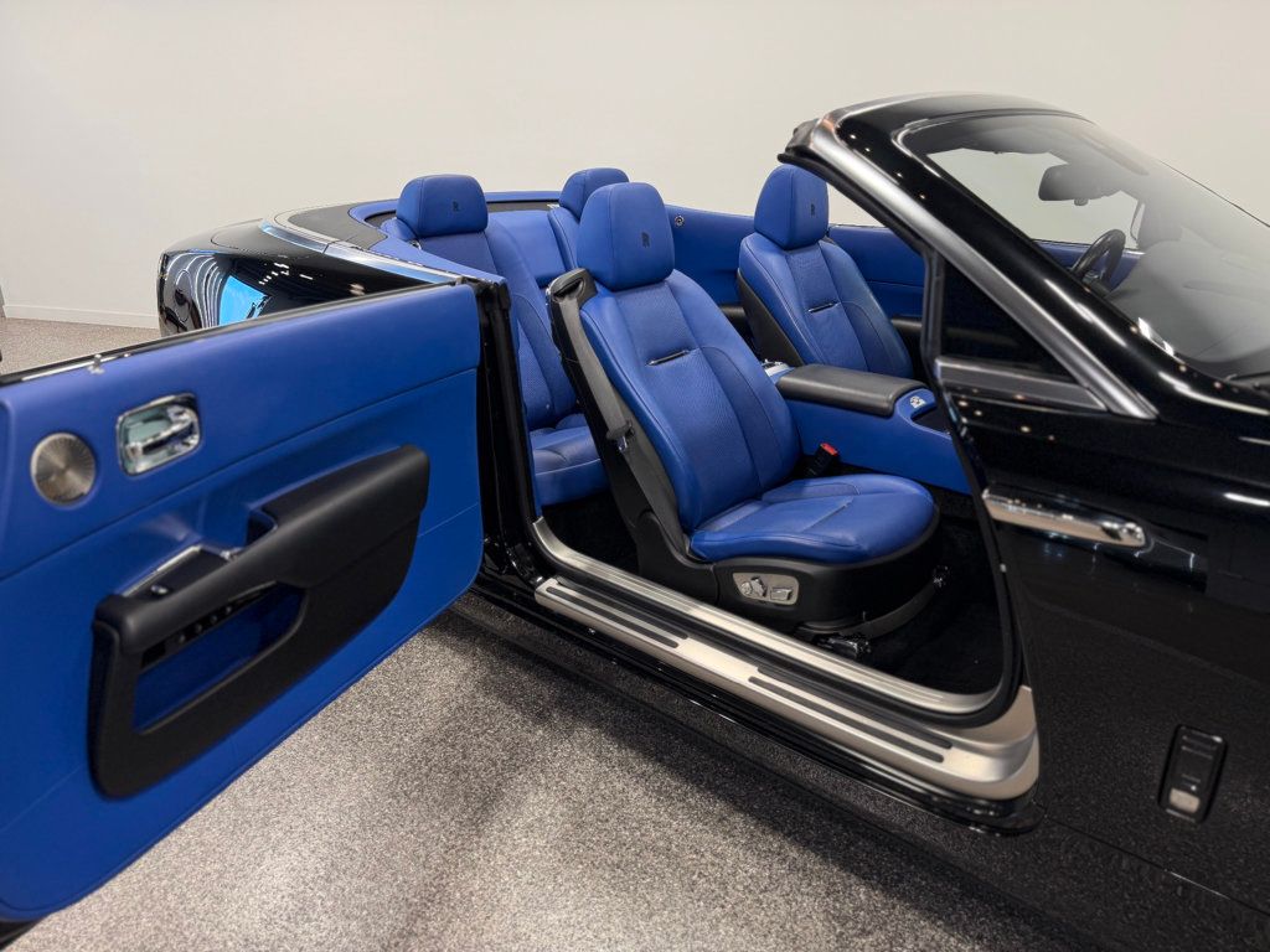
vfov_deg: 56.8
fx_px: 881
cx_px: 635
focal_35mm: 24
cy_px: 476
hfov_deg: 71.6
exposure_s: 1/254
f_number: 1.78
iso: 64
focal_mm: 6.76
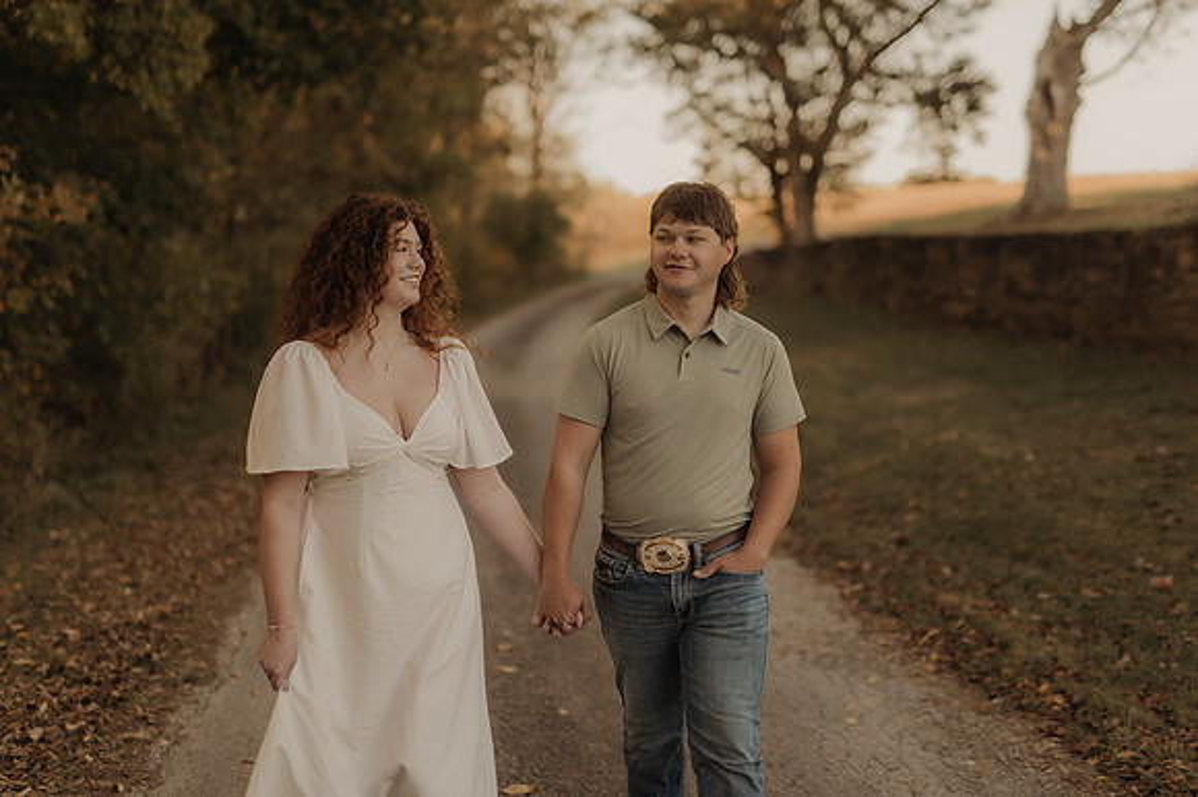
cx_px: 599
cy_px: 398
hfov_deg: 39.6
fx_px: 1663
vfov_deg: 27.0
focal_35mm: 50
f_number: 2.2
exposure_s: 1/640
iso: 160
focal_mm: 50
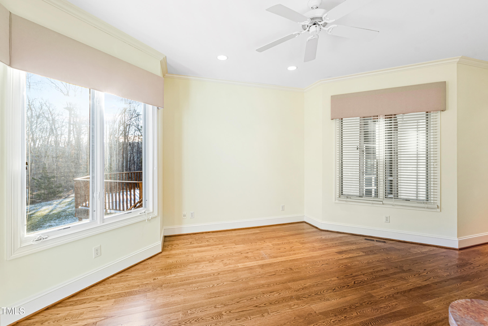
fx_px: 203
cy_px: 163
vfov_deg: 77.3
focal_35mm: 15
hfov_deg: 100.4
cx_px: 244
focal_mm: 10
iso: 200
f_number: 8
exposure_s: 1/5
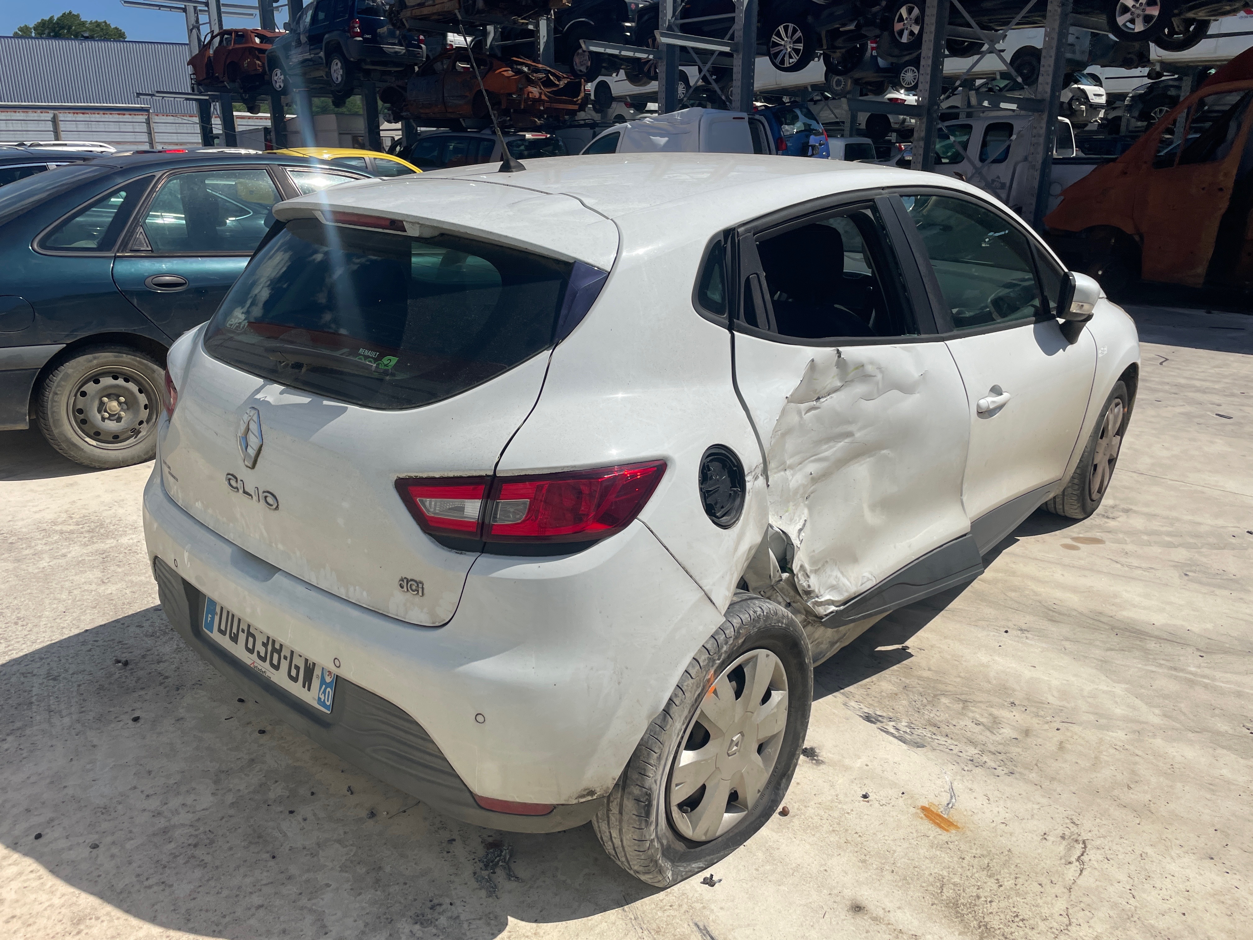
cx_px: 626
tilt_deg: -19.9
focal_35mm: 26
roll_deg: +0.0
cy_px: 470
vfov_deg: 53.1
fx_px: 941
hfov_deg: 67.3
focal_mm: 4.2
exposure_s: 1/7299
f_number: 1.6
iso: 32
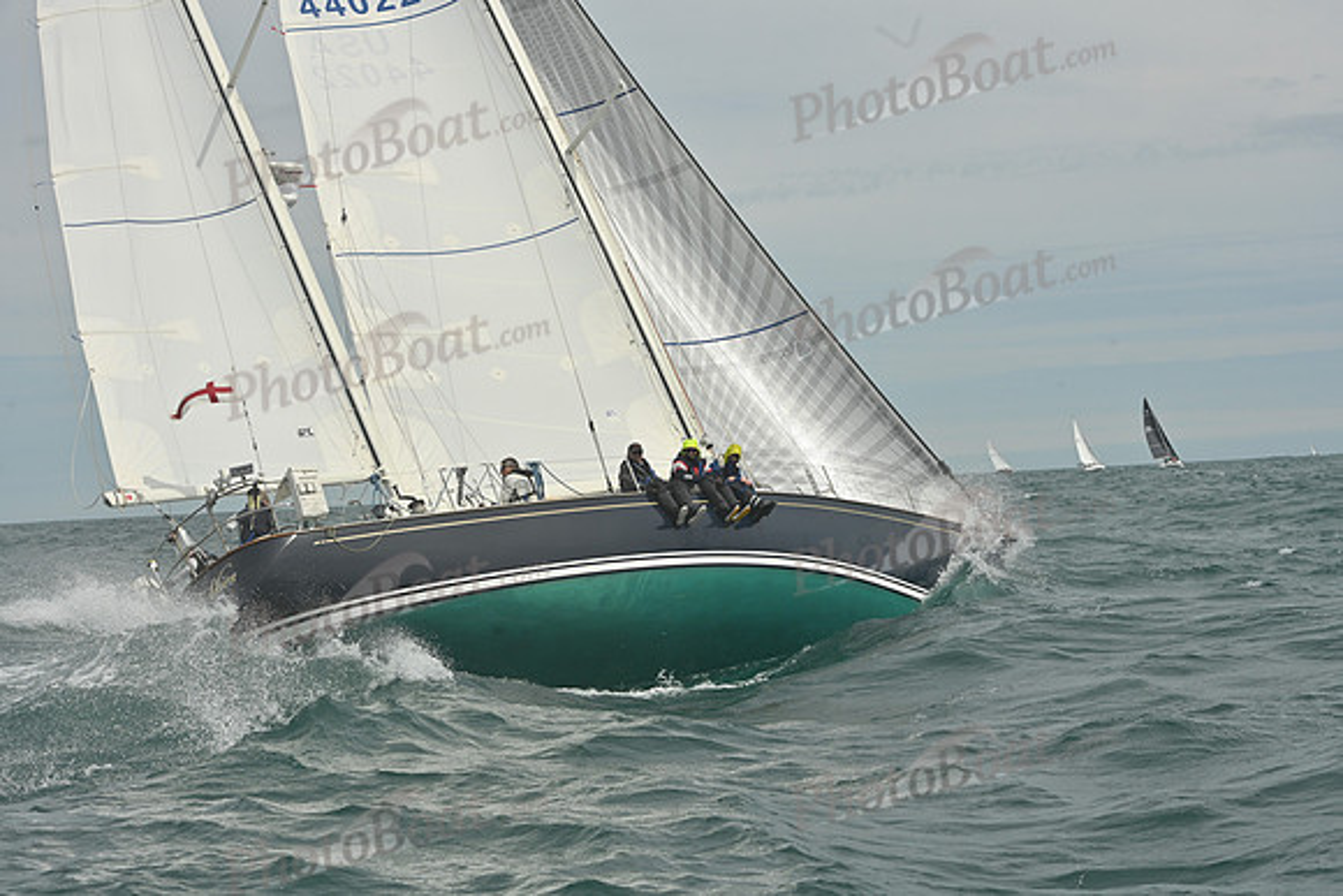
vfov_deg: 19.5
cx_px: 672
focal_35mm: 70
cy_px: 448
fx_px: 2612
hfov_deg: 28.8
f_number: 13
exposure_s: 1/1250
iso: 320
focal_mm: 70
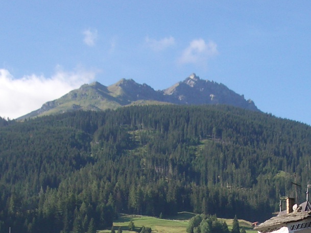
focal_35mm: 92
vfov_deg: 15.4
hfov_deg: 21.3
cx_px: 163
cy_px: 291
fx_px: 827
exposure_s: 1/200
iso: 80
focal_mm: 5.8
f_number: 4.3
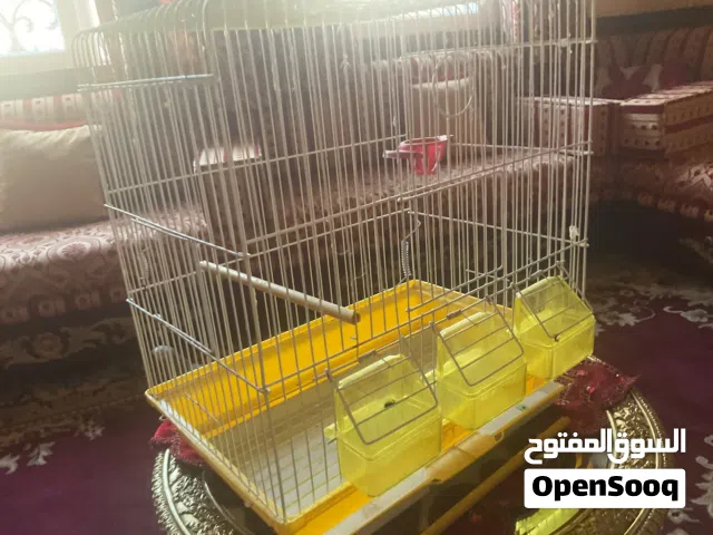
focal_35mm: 29
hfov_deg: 61.7
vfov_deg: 48.2
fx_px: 597
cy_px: 268
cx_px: 356
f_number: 1.8
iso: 400
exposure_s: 1/30
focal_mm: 3
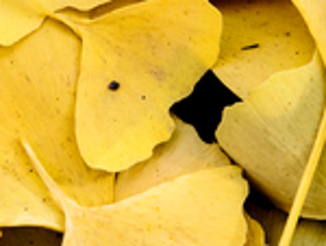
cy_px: 73
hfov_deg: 4.9
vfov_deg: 3.7
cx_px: 67
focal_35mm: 402
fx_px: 3792
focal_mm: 70
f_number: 6.7
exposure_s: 1/90
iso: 1250
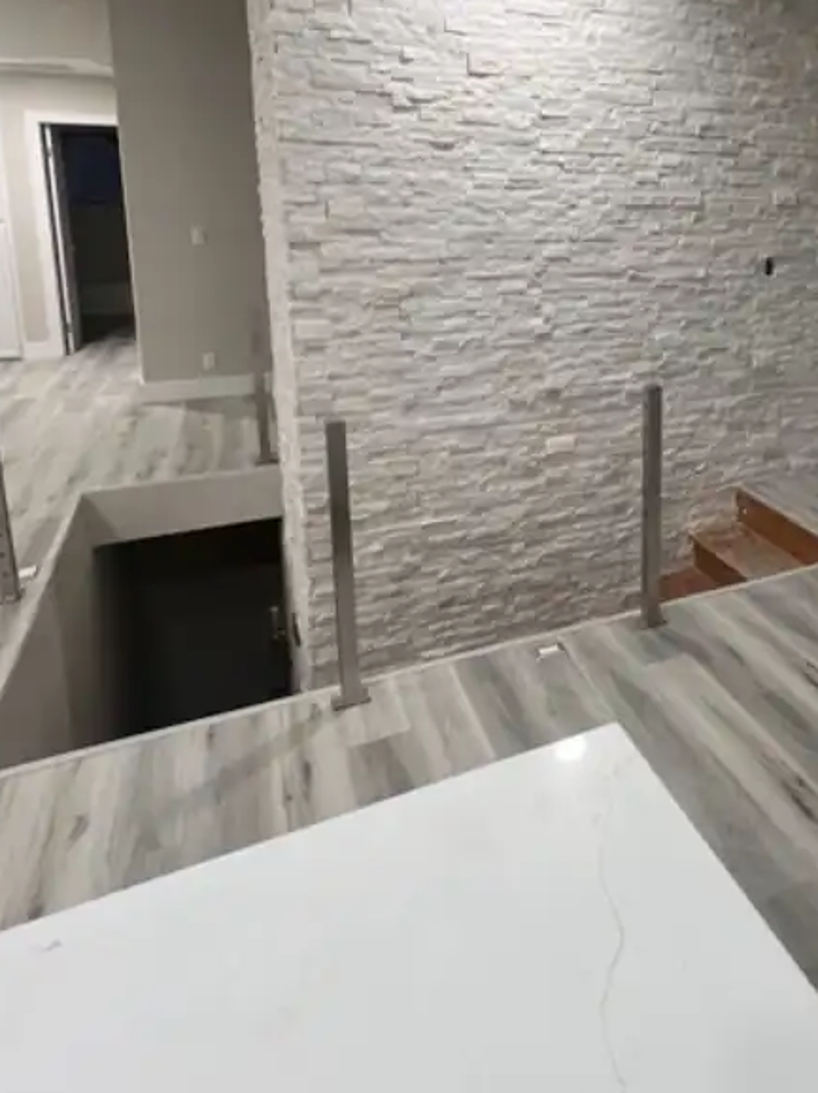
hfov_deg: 52.6
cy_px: 328
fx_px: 757
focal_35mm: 24
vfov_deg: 68.7
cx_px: 671
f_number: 1.8
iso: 160
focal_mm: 1.57
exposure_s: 1/60
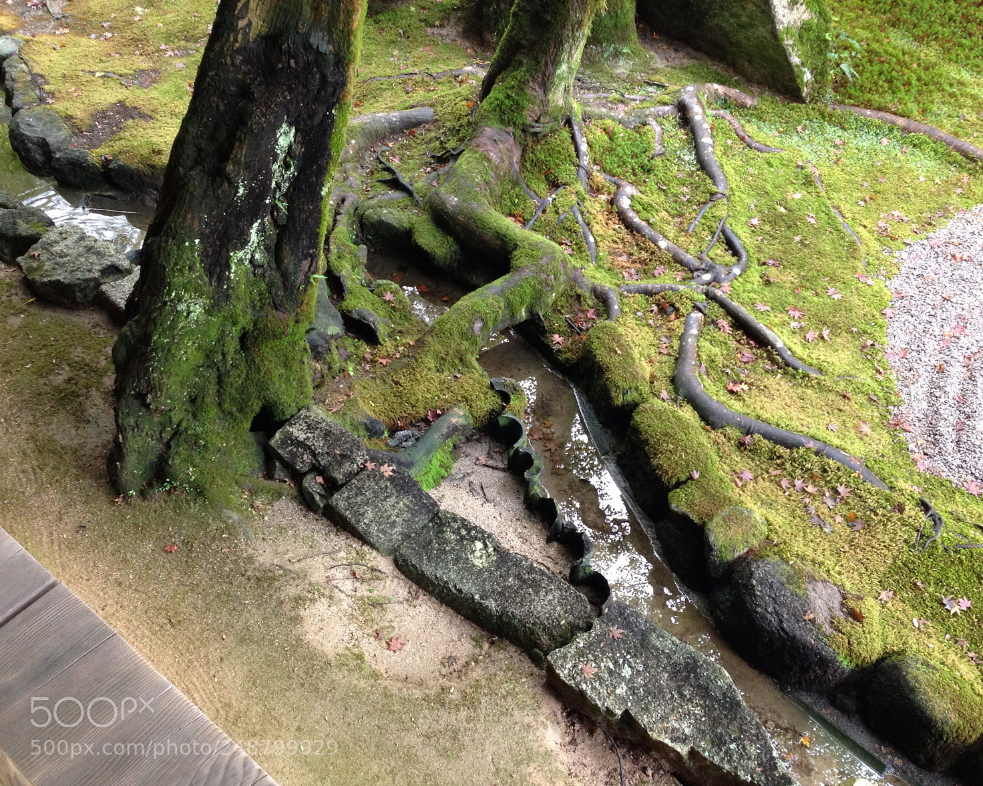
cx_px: 523
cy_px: 400
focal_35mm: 35
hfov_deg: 51.5
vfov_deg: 42.2
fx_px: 1018
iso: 200
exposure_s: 1/20
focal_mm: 4.12
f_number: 2.4
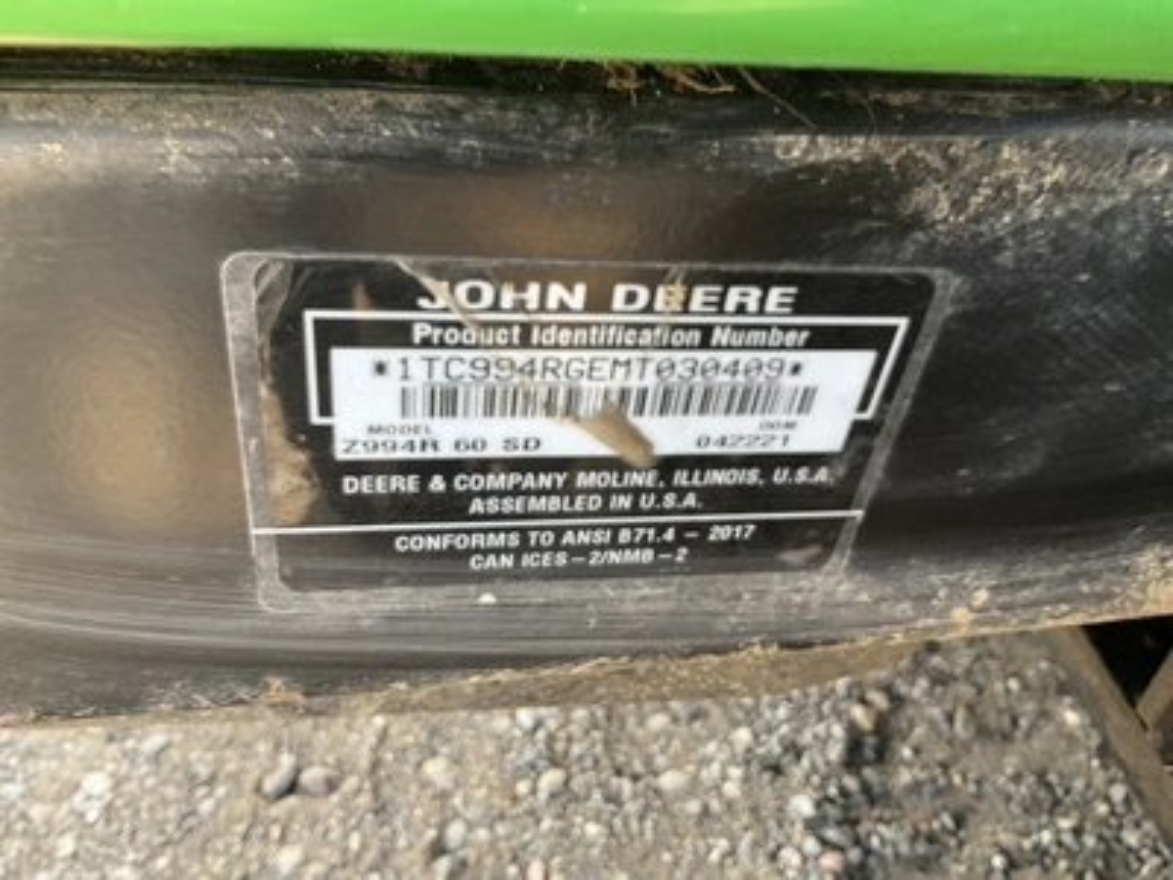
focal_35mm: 29
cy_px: 440
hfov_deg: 61.7
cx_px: 586
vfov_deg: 48.2
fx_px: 983
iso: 40
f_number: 1.8
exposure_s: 1/122
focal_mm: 3
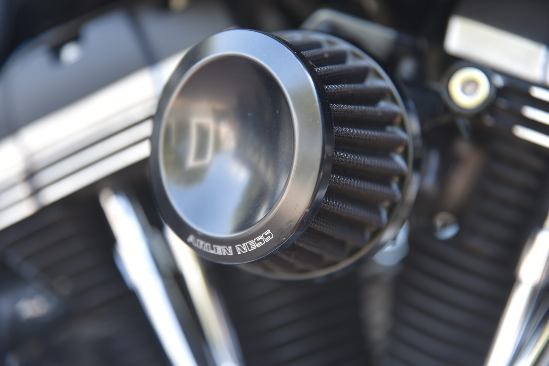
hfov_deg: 28.8
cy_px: 183
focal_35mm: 70
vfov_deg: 19.5
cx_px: 274
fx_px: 1068
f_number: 2.8
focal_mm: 70
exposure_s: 1/60
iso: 100
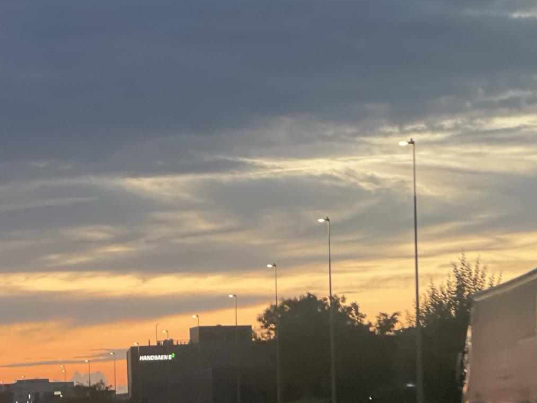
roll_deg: +2.1
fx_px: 2358
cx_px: 98
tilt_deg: +3.3
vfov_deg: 9.7
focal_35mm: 152
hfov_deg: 12.9
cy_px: 373
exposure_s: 1/50
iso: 400
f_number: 2.8
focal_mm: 9
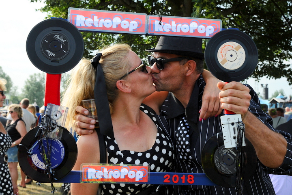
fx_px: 357
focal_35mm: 44
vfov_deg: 30.5
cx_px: 146
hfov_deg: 44.5
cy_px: 98
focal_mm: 44
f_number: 6.3
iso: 320
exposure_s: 1/400
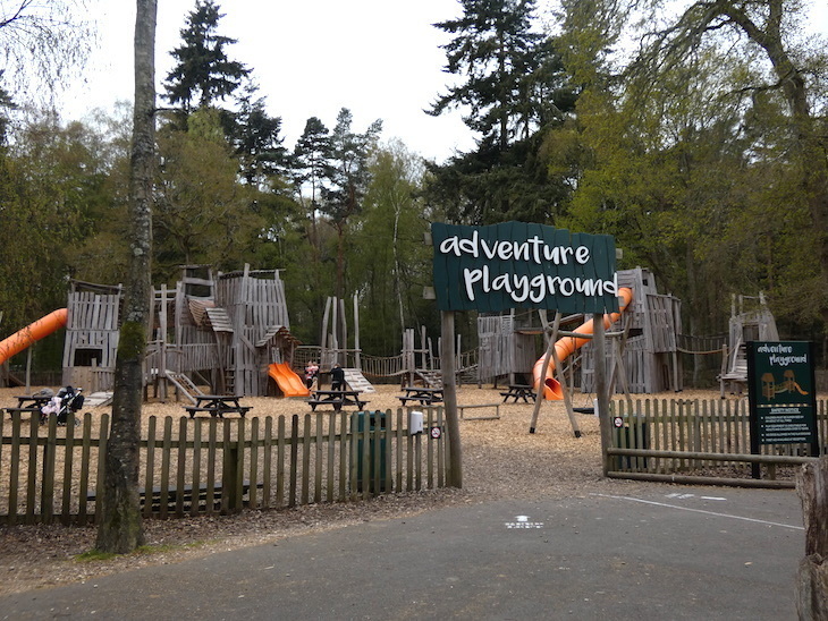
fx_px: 837
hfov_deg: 52.6
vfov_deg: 40.7
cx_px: 414
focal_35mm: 35
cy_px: 310
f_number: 3.4
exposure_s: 1/400
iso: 80
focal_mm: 6.2
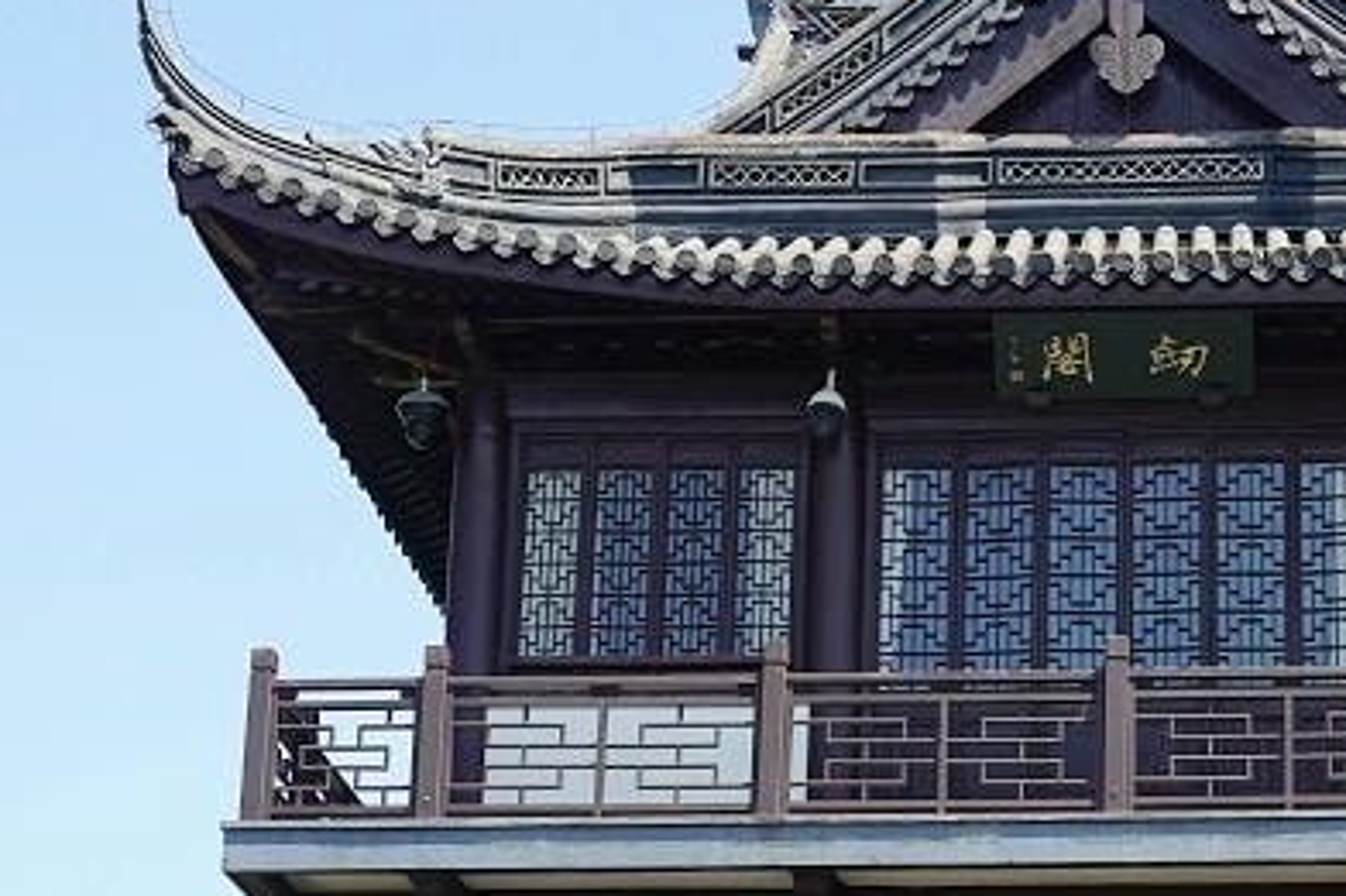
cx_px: 1205
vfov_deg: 14.2
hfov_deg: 21.0
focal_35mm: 95
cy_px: 886
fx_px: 3550
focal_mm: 31
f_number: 6.3
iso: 100
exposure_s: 1/100
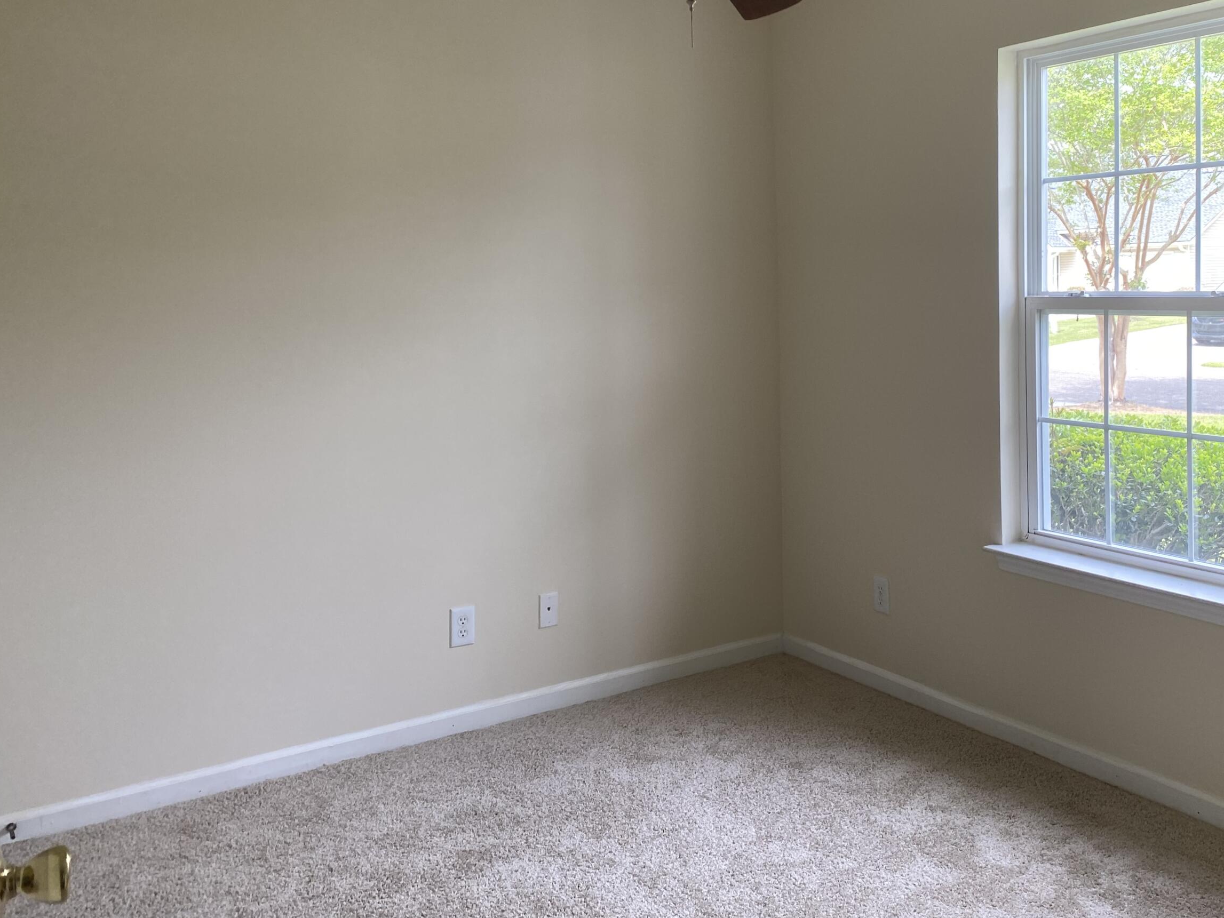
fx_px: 1202
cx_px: 778
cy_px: 327
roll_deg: +1.3
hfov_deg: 53.3
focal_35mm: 34
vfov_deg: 41.4
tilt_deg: -2.2
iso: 64
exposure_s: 1/122
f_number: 1.8
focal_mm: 4.25
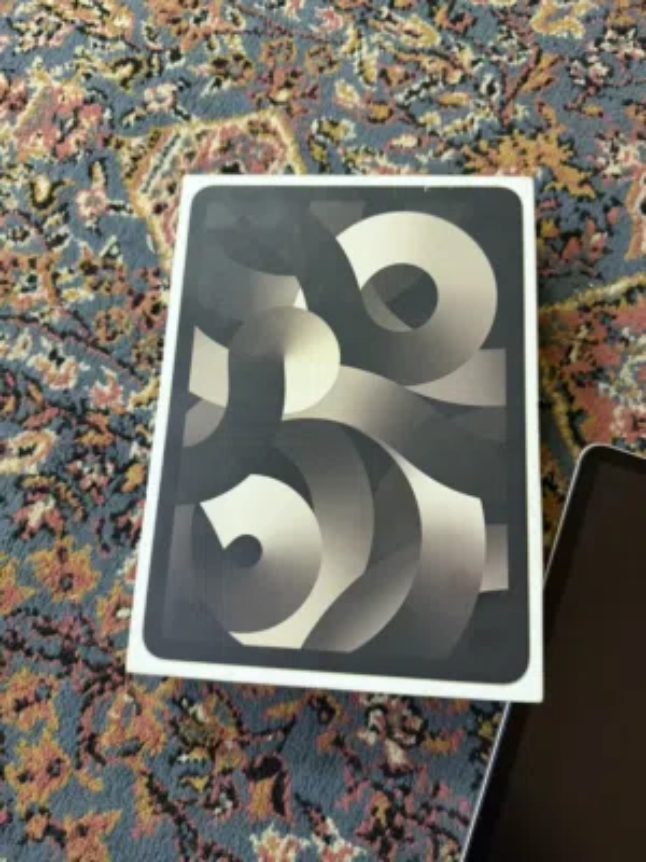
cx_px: 323
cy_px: 431
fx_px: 597
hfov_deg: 56.8
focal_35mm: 24
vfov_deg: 71.6
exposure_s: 1/58
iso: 800
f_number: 1.78
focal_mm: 6.76
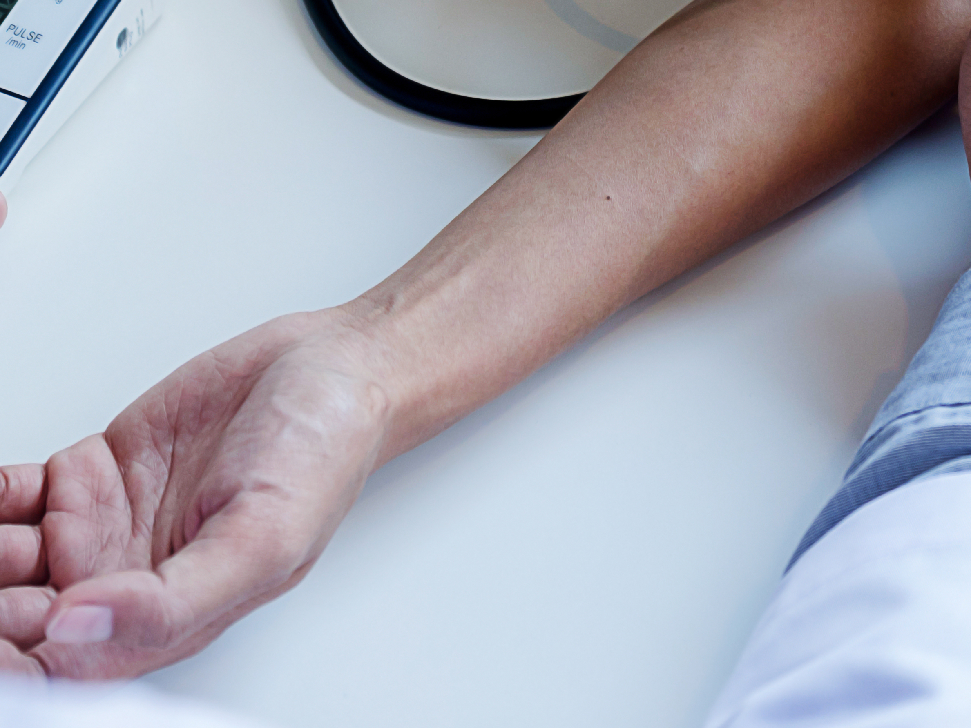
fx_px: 2833
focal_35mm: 101
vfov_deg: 14.5
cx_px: 548
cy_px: 101
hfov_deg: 19.4
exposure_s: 1/125
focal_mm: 34.3
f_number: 3.6
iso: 400
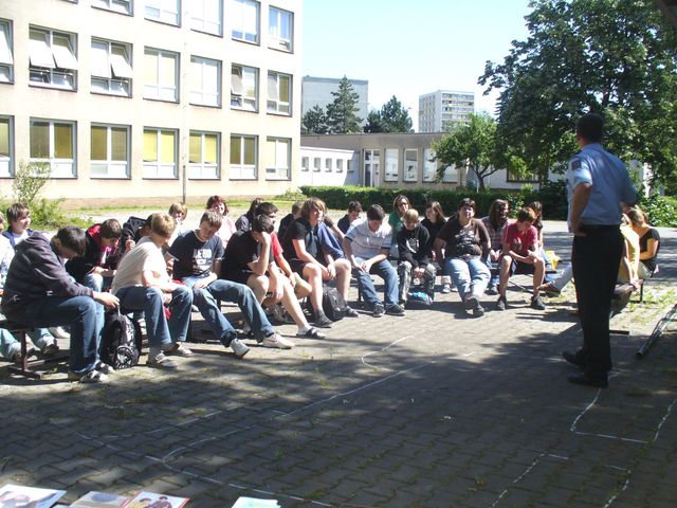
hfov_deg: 50.1
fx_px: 724
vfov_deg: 38.7
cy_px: 254
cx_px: 338
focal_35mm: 37
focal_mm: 6.1
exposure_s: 1/200
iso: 80
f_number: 5.6
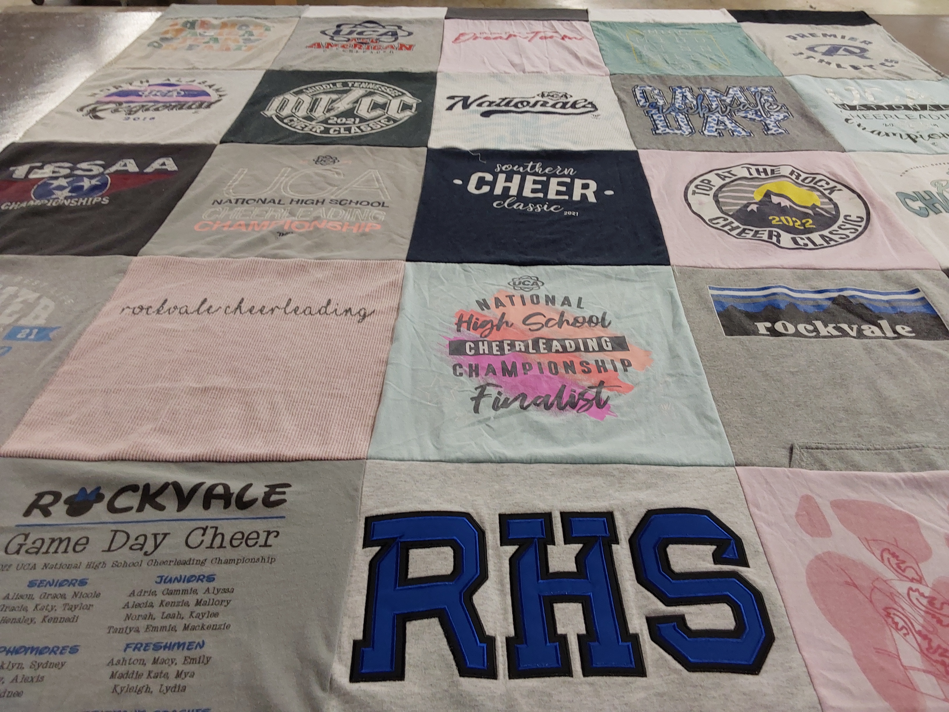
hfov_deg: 63.4
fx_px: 768
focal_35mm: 28
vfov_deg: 49.7
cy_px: 356
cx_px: 474
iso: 64
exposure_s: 1/50
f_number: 1.9
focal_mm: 2.91
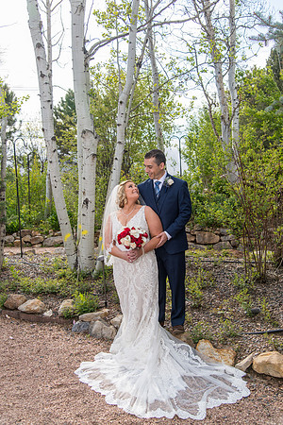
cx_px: 142
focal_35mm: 38
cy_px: 212
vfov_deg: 50.7
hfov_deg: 35.1
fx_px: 448
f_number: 5
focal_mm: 38
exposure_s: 1/250
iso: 80
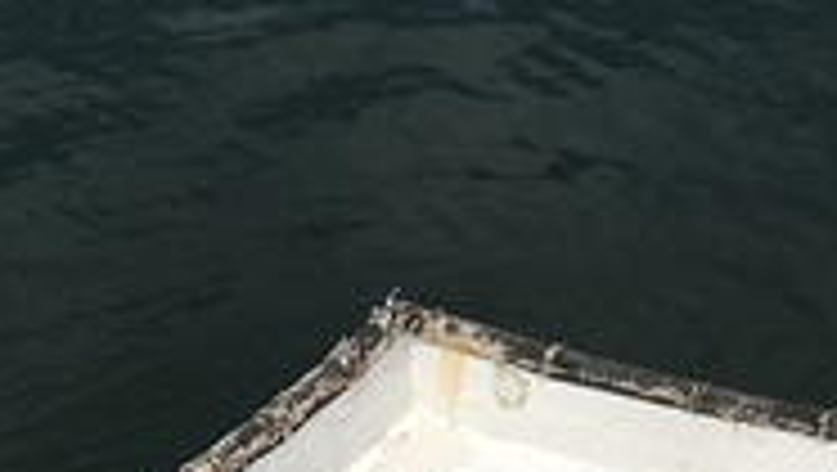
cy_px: 940
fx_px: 4443
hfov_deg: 10.8
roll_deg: -3.0
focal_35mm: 200
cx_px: 333
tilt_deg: -35.0
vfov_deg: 5.9
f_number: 2.8
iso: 20
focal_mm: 6.6
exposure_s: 1/1709
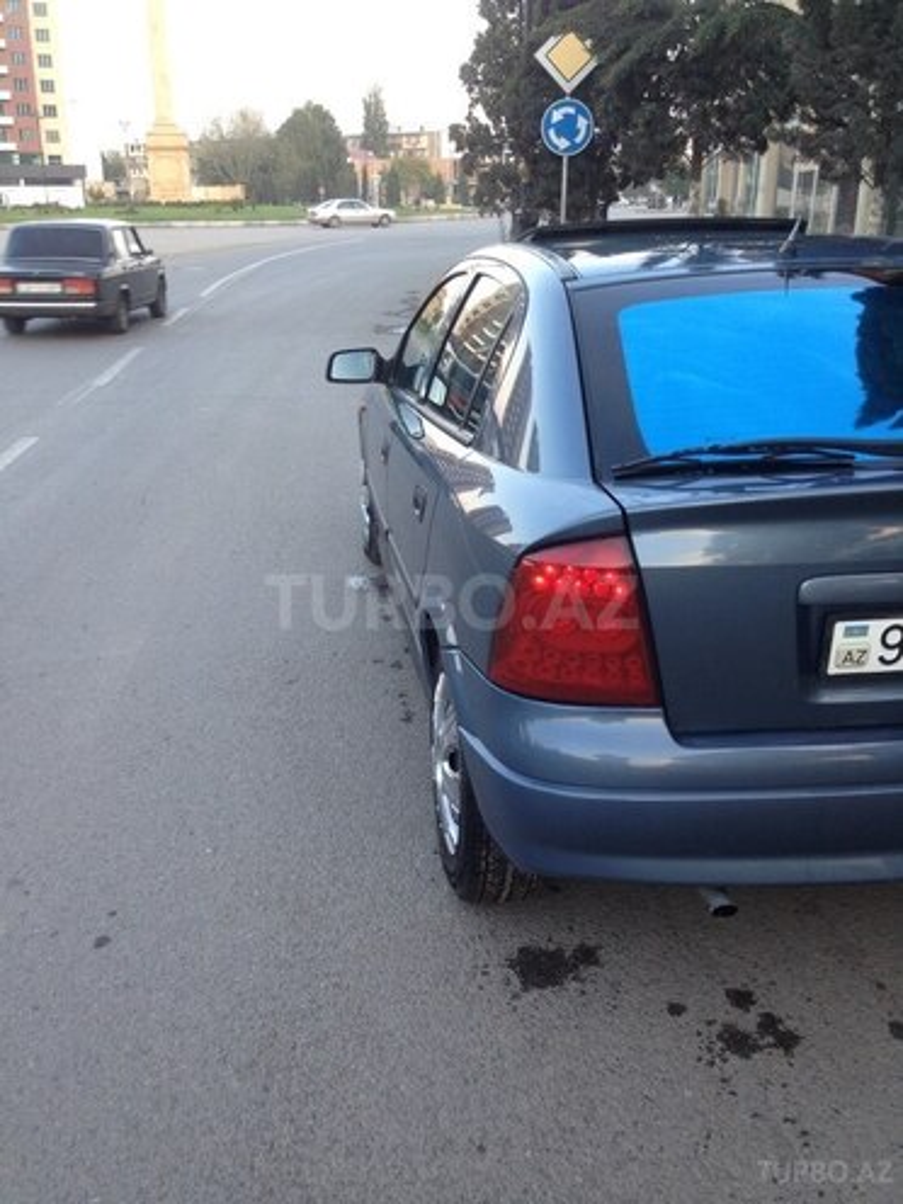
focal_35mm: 33
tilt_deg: -13.5
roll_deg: +0.9
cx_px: 452
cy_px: 602
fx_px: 1148
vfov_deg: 55.4
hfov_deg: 42.9
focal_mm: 4.12
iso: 64
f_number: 2.4
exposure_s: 1/60
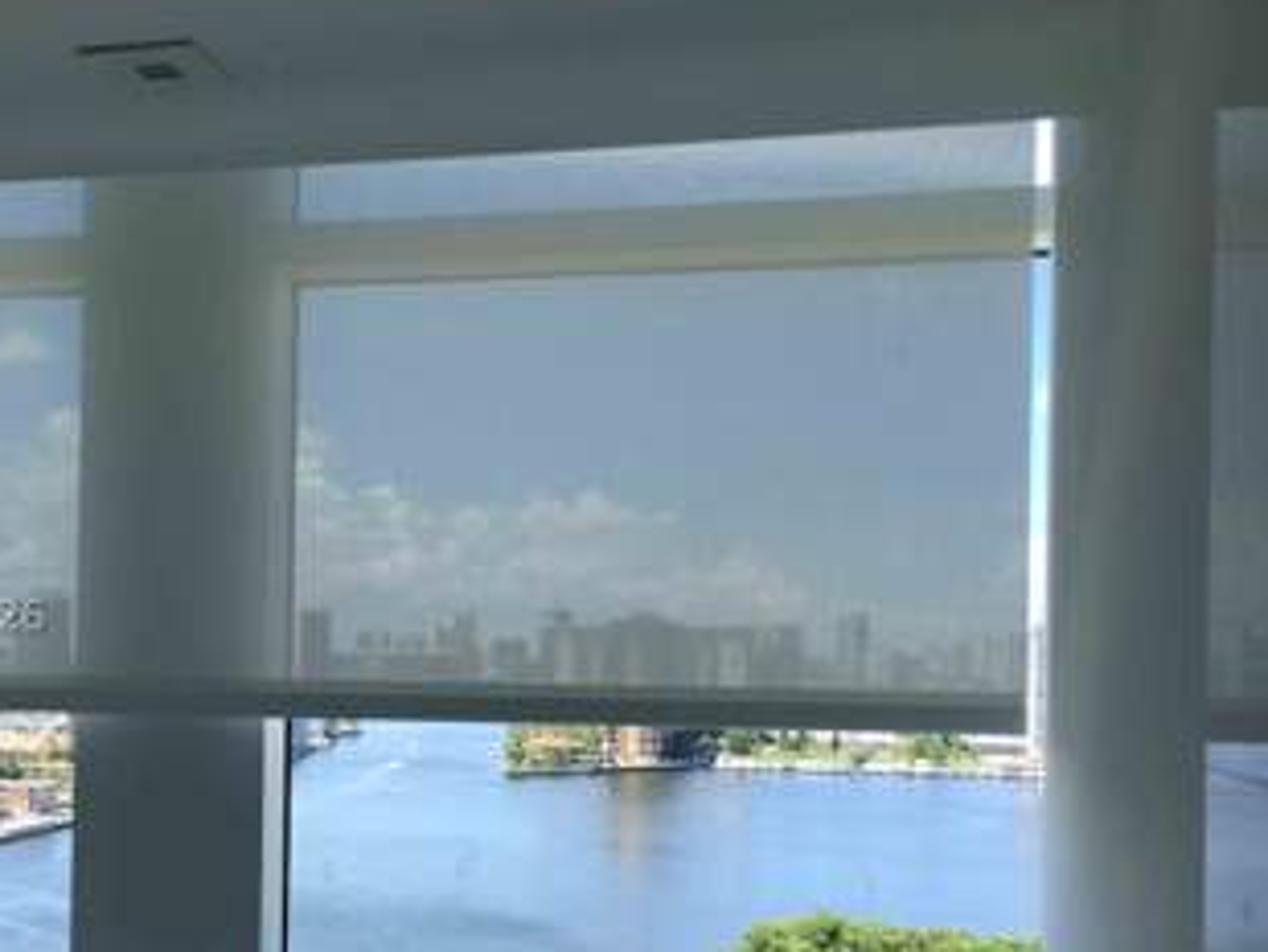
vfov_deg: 32.0
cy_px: 616
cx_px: 423
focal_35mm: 45
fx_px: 1649
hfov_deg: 41.5
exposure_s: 1/565
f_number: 2.2
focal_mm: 4.15
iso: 32
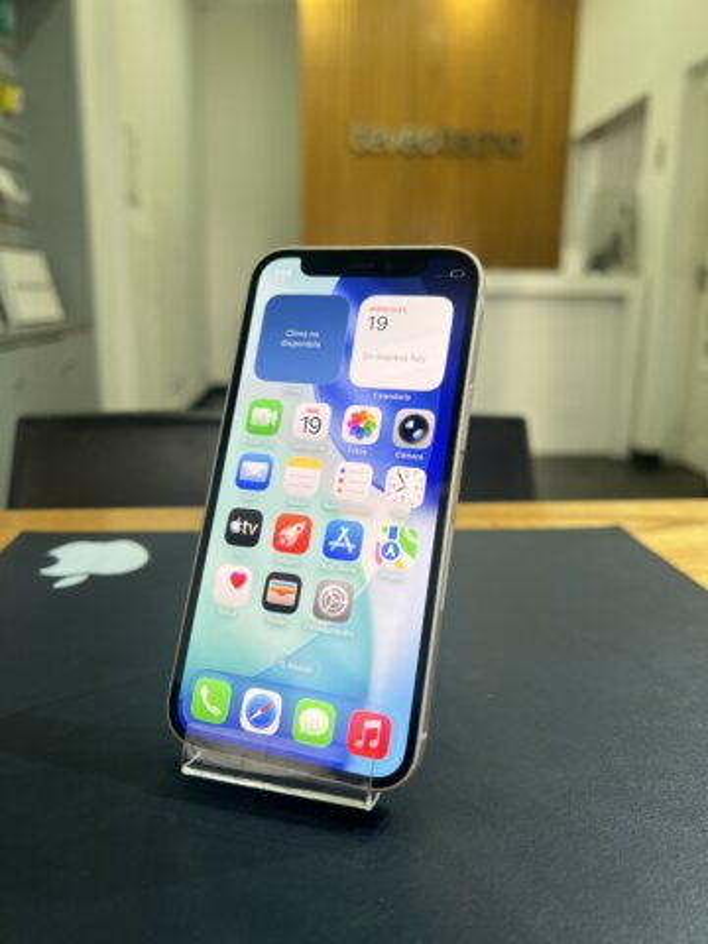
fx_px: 709
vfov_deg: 67.3
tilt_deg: -14.3
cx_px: 354
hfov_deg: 53.1
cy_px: 472
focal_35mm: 26
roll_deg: -0.3
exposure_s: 1/100
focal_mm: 5.7
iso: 40
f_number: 1.5
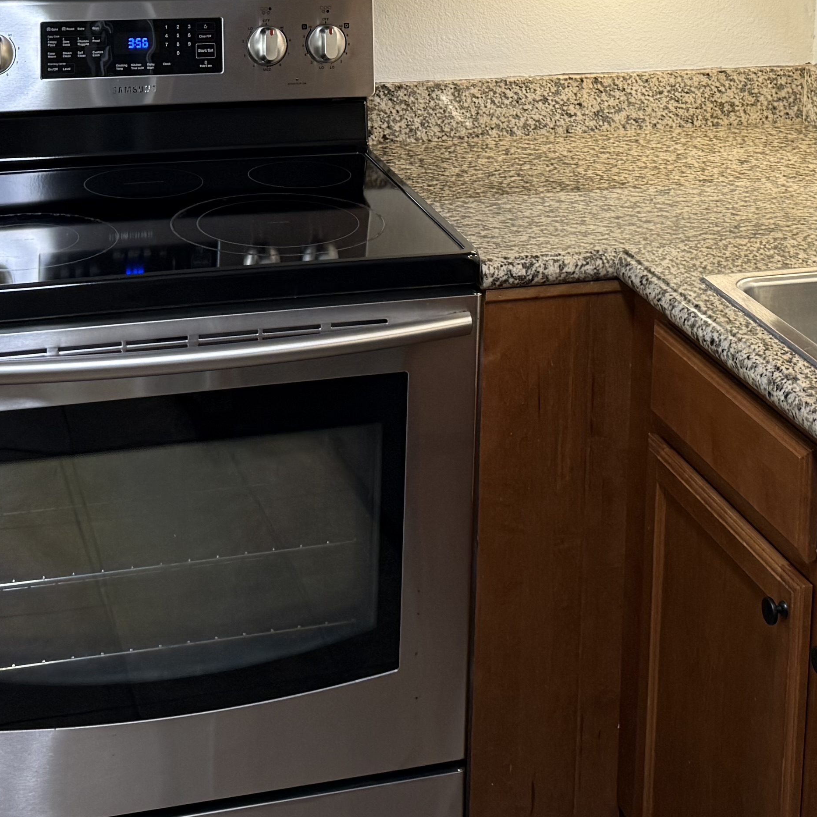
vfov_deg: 24.9
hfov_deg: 26.5
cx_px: 471
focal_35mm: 65
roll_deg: -2.5
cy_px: -54
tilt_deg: -6.7
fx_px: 1736
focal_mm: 6.76
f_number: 1.78
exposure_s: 1/41
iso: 160
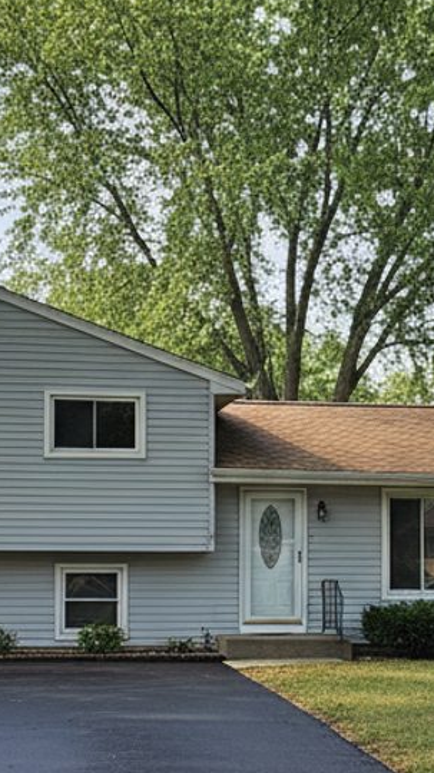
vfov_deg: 33.3
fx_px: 1291
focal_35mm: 63
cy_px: 452
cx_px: 294
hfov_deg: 19.0
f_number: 1.5
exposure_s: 1/105
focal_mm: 5.7
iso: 665
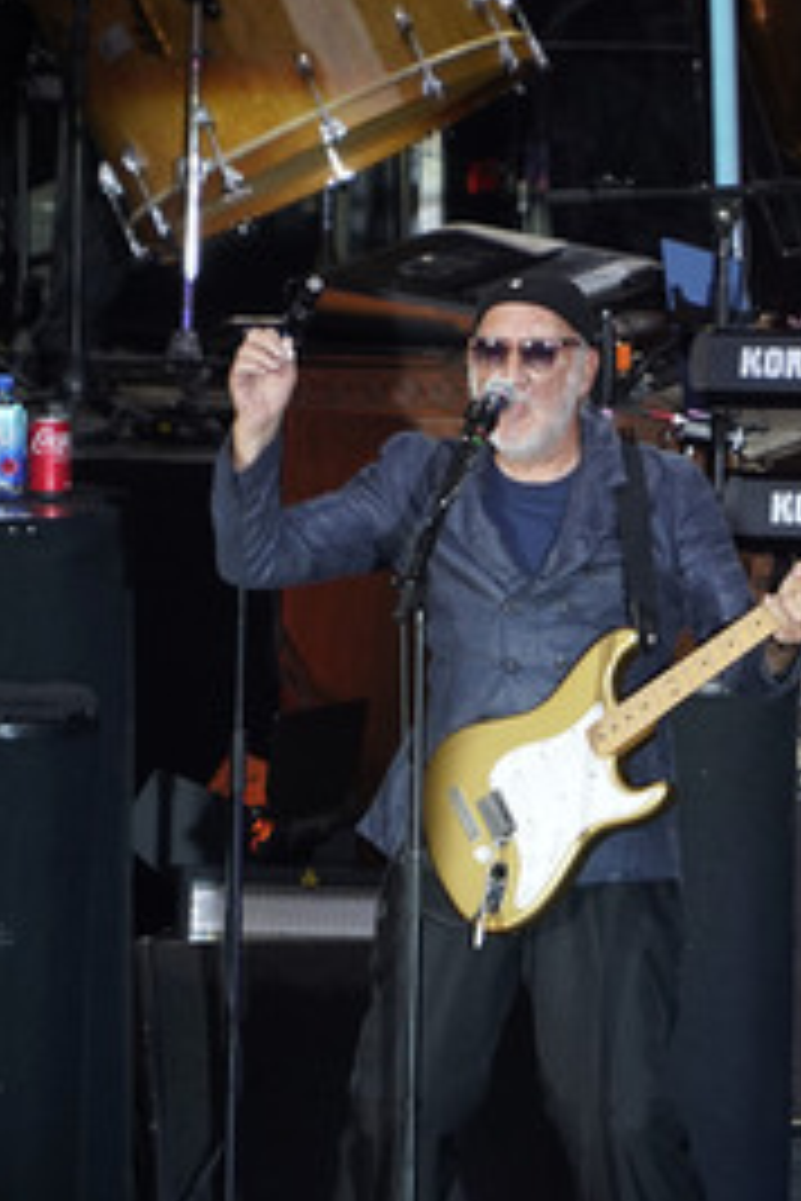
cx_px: 538
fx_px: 32171
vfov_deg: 2.1
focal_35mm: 964
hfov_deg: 1.4
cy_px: 544
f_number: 6.3
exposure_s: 1/800
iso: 2000
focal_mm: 571
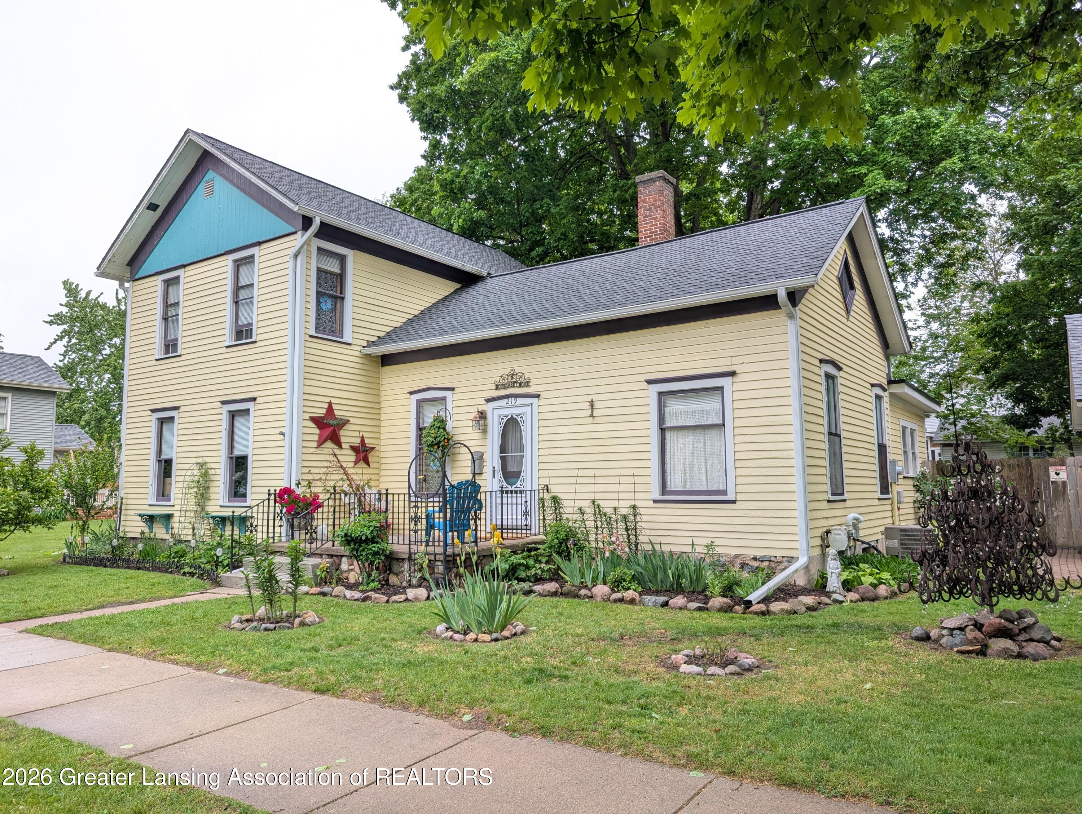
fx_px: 751
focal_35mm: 24
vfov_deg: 56.9
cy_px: 407
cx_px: 541
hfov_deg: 71.5
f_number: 1.68
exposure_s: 1/172
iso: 22
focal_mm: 6.9
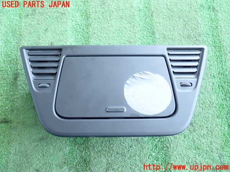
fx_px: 199
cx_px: 115
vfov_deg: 46.8
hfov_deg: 60.0
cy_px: 86
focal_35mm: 30
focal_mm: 5.5
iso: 400
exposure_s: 1/30
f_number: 2.3
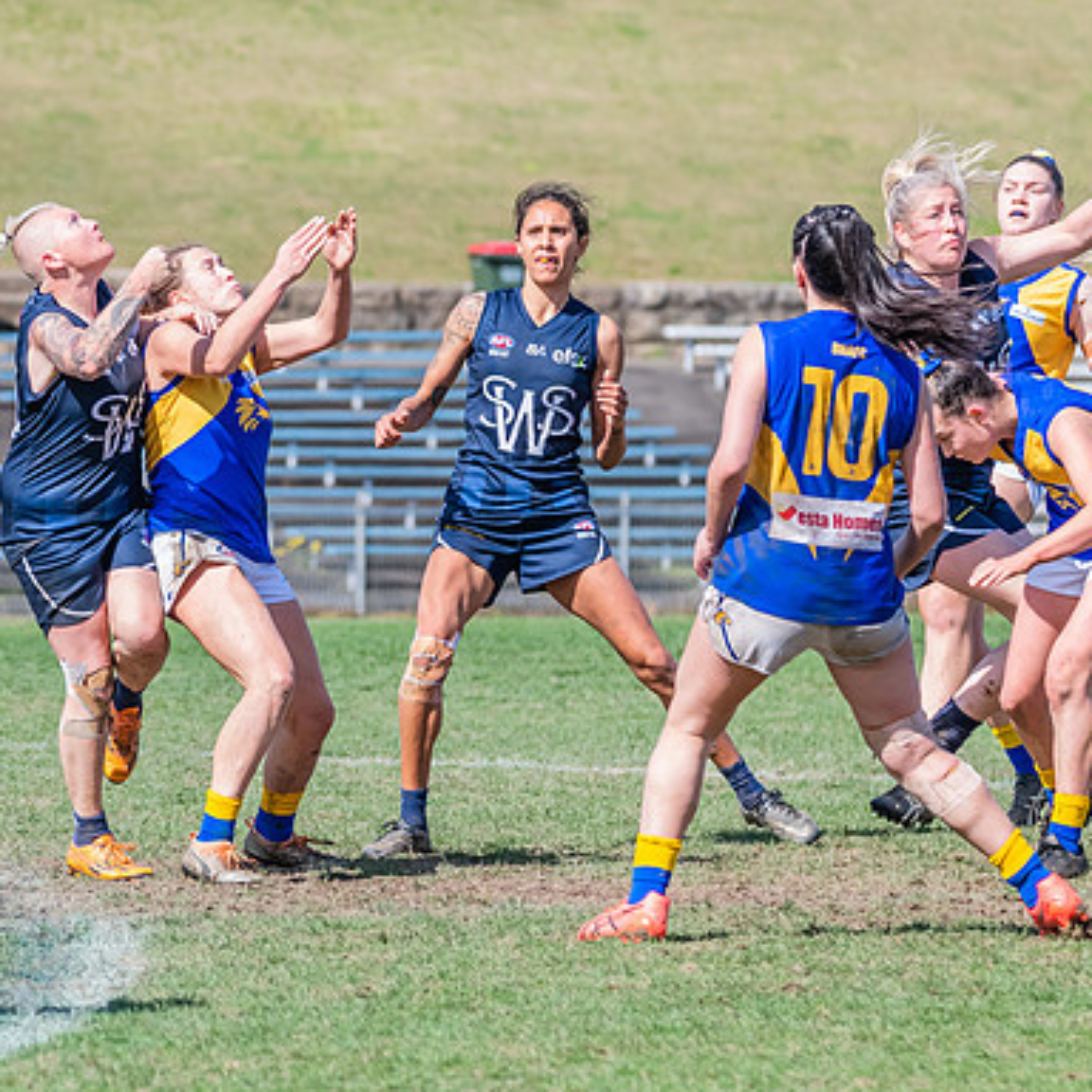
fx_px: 17631
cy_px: 432
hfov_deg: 3.5
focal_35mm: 494
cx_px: 173
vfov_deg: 3.5
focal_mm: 240
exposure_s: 1/1600
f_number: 8
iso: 800
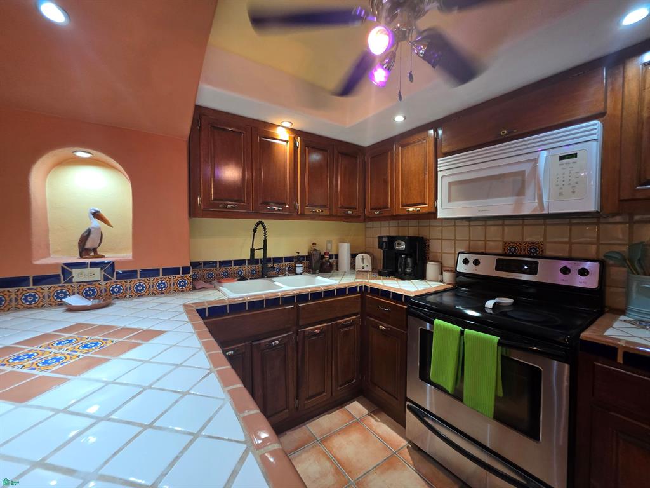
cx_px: 325
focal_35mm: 13
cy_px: 244
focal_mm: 2.2
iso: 160
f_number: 1.9
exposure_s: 1/60
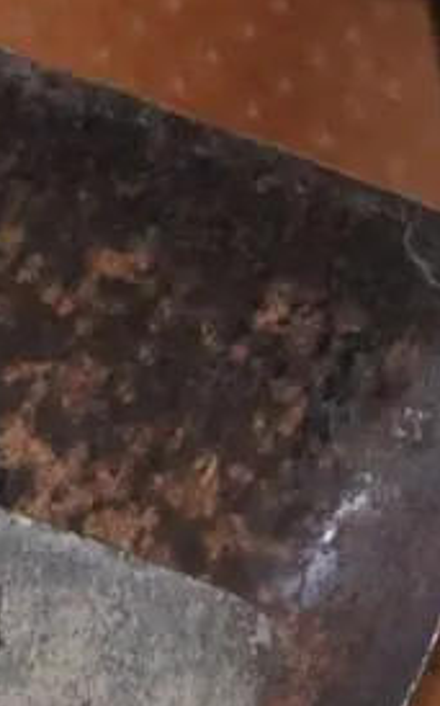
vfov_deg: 6.9
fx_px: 5781
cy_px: 1129
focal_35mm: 301
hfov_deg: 4.3
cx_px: -134
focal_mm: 38
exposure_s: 1/160
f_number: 5.4
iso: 6400
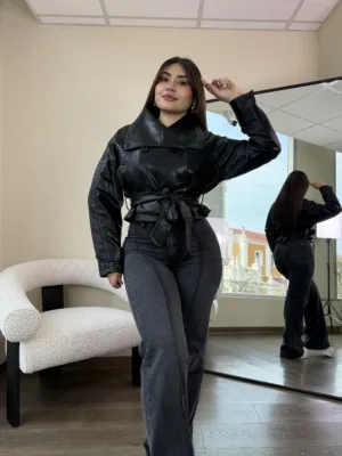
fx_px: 316
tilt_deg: +0.9
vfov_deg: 71.6
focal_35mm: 24
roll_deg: -0.3
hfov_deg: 56.8
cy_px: 228
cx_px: 171
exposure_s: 1/240
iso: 100
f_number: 1.78
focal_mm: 6.76
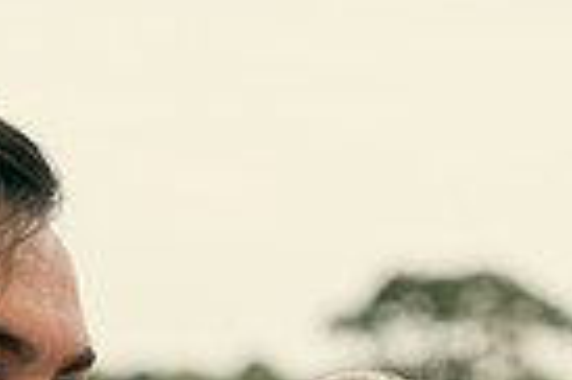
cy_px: 758
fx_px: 4713
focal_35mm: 297
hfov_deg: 6.9
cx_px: 150
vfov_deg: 4.6
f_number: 3.5
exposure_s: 1/640
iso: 125
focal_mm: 70
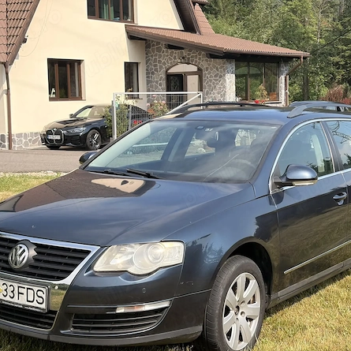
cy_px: 177
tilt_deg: -6.0
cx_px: 177
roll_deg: +1.5
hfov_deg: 27.7
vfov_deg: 27.7
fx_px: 711
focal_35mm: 62
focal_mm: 5.96
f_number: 1.6
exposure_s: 1/2075
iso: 40
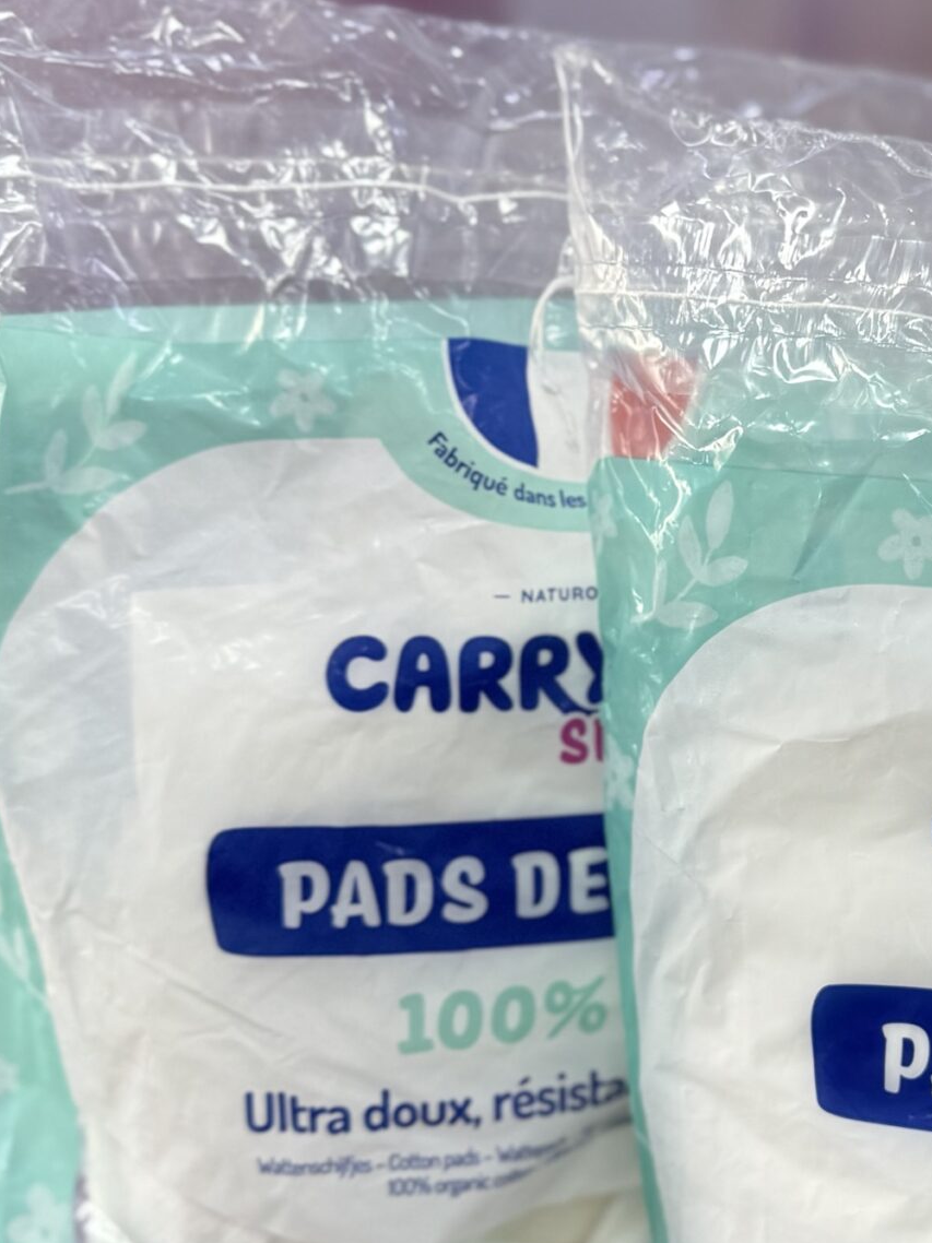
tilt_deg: -11.7
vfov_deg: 35.5
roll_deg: +0.4
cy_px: 662
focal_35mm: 54
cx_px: 922
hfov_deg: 25.7
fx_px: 1939
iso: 50
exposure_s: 1/122
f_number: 1.78
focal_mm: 6.76
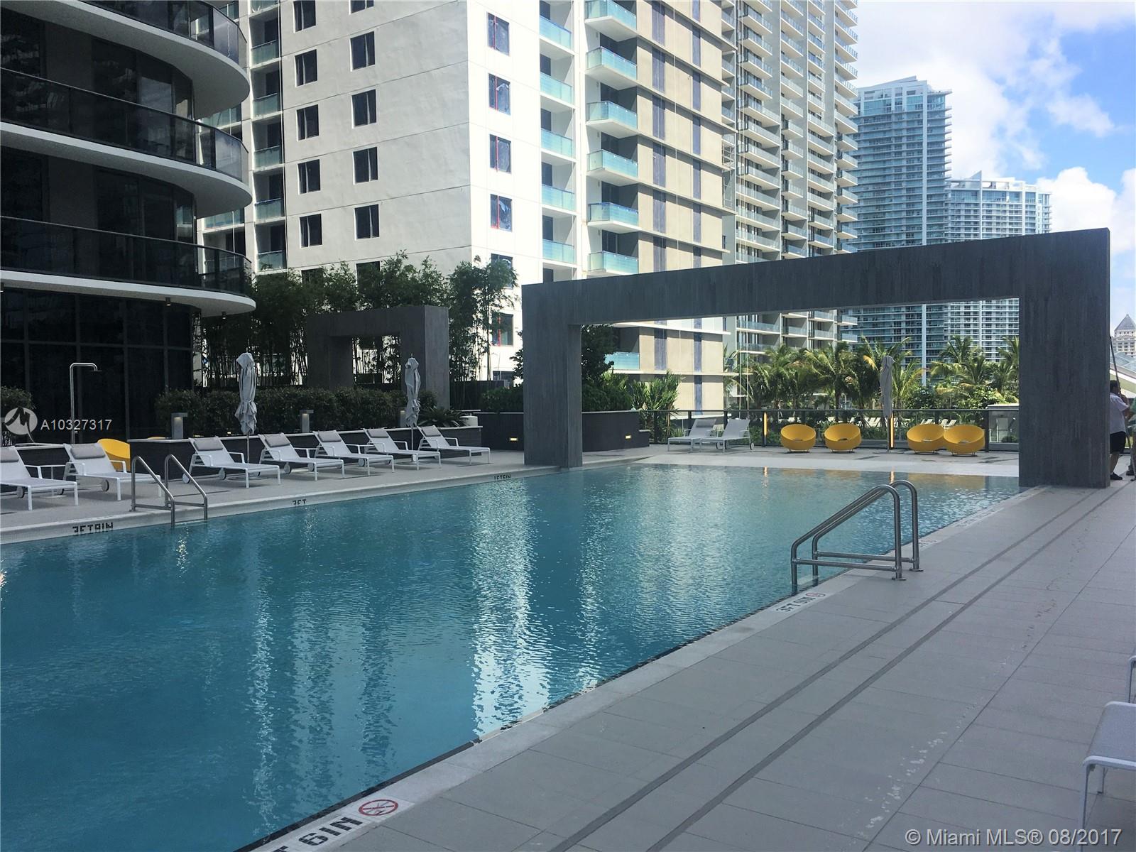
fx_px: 952
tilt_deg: -1.3
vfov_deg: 48.2
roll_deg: +0.6
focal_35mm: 29
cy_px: 426
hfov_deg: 61.7
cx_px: 568
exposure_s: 1/1538
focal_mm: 4.15
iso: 25
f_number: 2.2
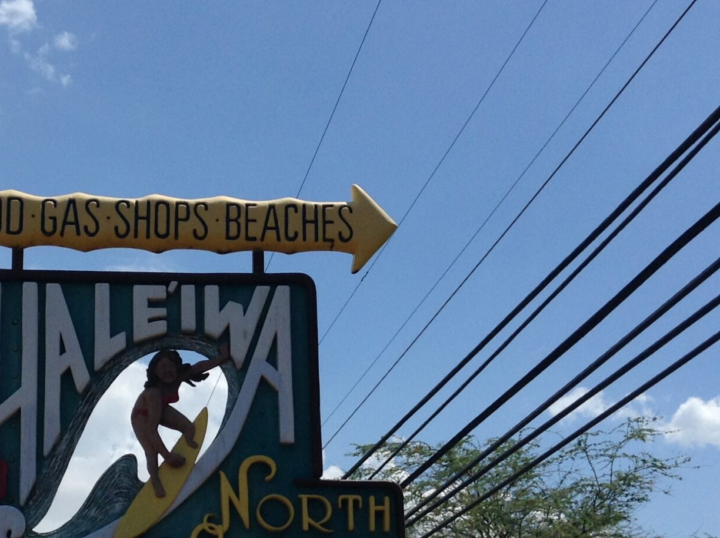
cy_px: 369
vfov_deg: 21.2
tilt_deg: +9.2
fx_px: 1433
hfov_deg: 27.7
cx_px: 166
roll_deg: -0.1
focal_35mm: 69
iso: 25
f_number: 2.4
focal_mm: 3.3
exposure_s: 1/2320
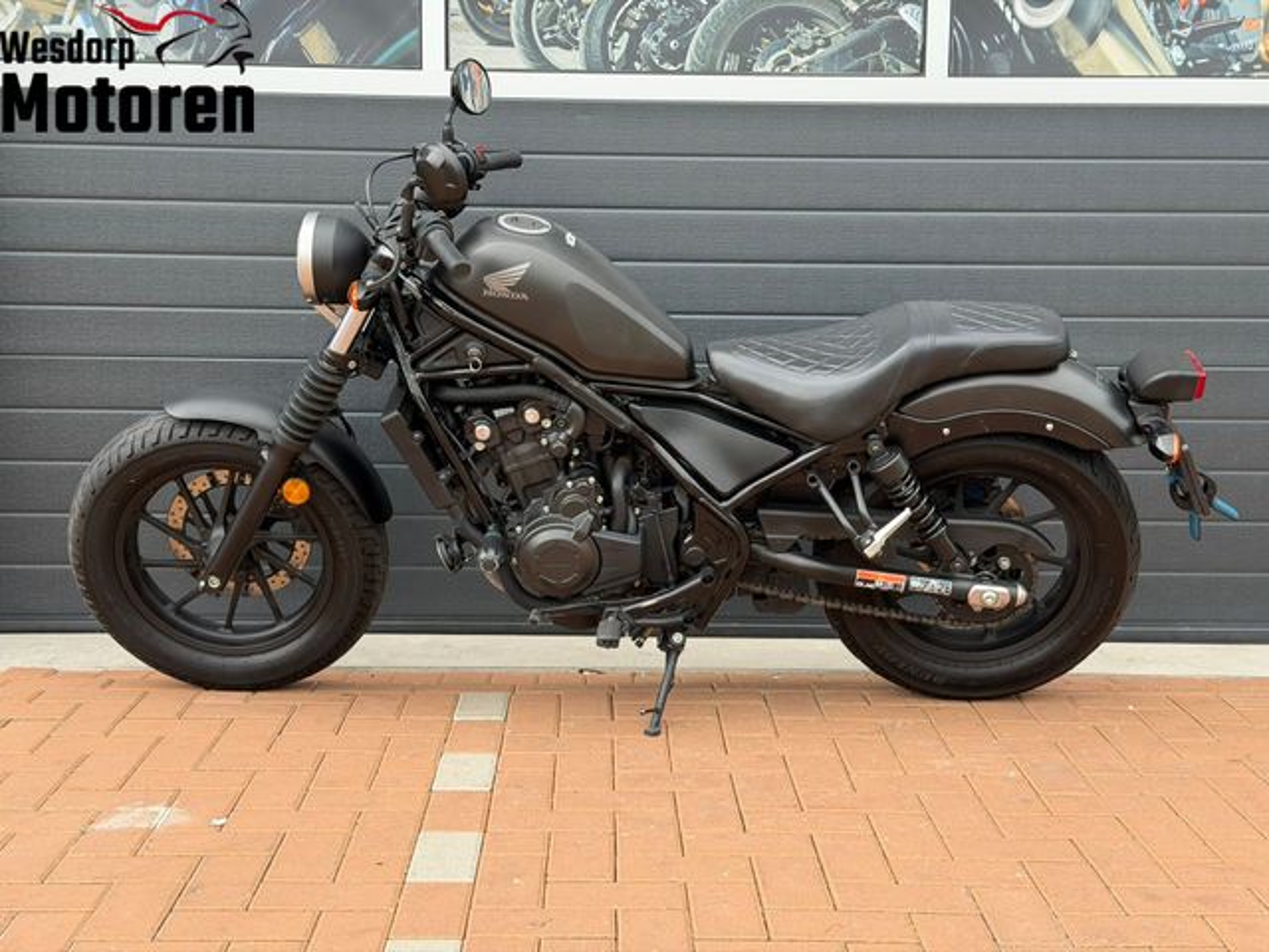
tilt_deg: -5.7
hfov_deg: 39.7
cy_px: 476
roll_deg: +0.2
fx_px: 1760
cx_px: 634
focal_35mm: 48
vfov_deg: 30.3
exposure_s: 1/293
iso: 64
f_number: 1.78
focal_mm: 6.76
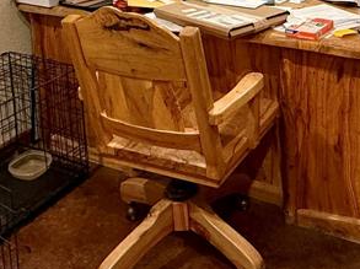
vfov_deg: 26.5
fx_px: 509
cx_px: 236
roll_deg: +2.6
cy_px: -49
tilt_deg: -8.3
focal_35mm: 49
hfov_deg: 38.6
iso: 320
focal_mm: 2.22
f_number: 2.2
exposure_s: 1/60
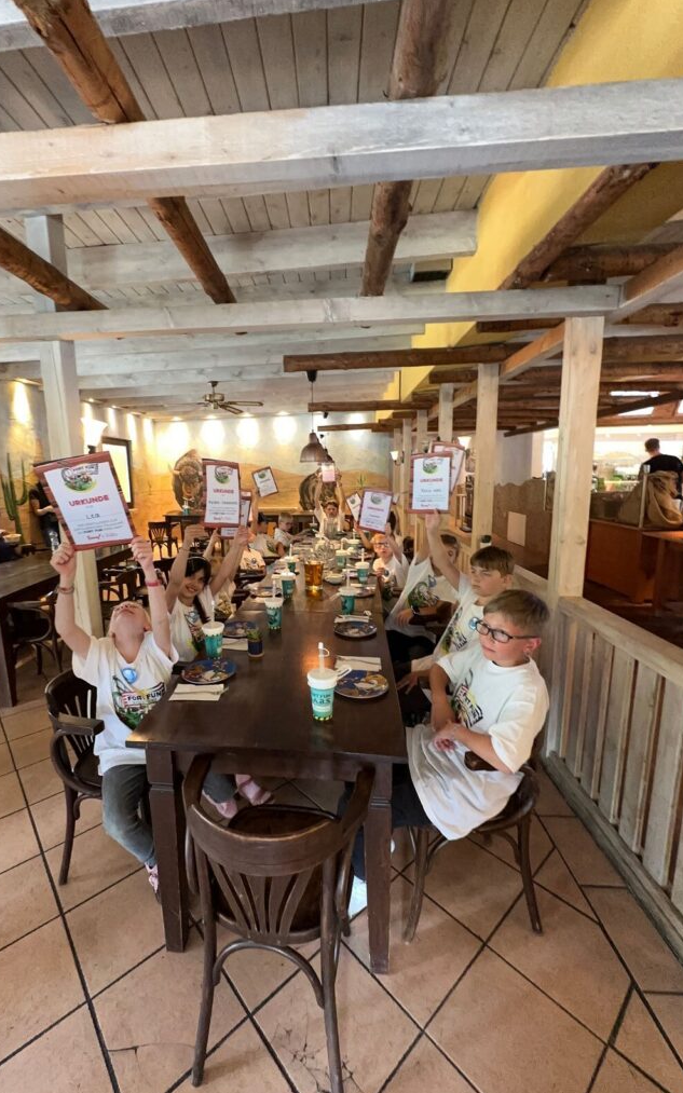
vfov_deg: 101.5
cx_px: 299
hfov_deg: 74.5
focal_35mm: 15
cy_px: 548
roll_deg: +0.6
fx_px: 447
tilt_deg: -8.6
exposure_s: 1/33
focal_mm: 2.22
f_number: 2.2
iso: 320
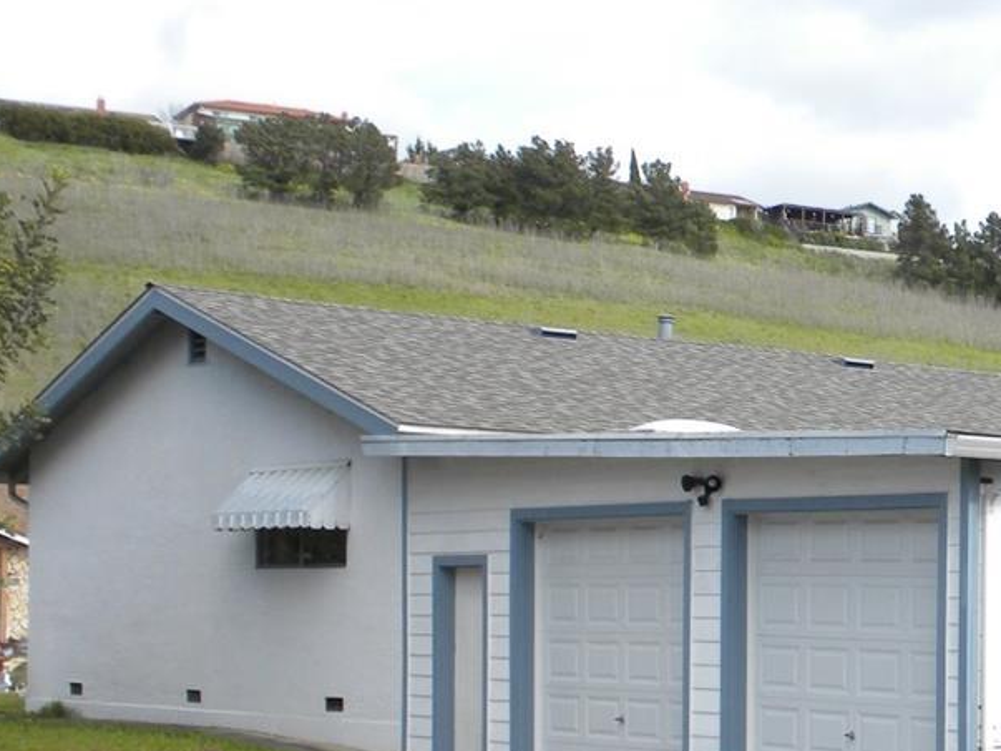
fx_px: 2660
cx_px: 971
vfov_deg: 16.0
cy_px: 580
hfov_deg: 20.7
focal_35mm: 92
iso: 64
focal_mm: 6.6
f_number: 10
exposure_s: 1/76.8
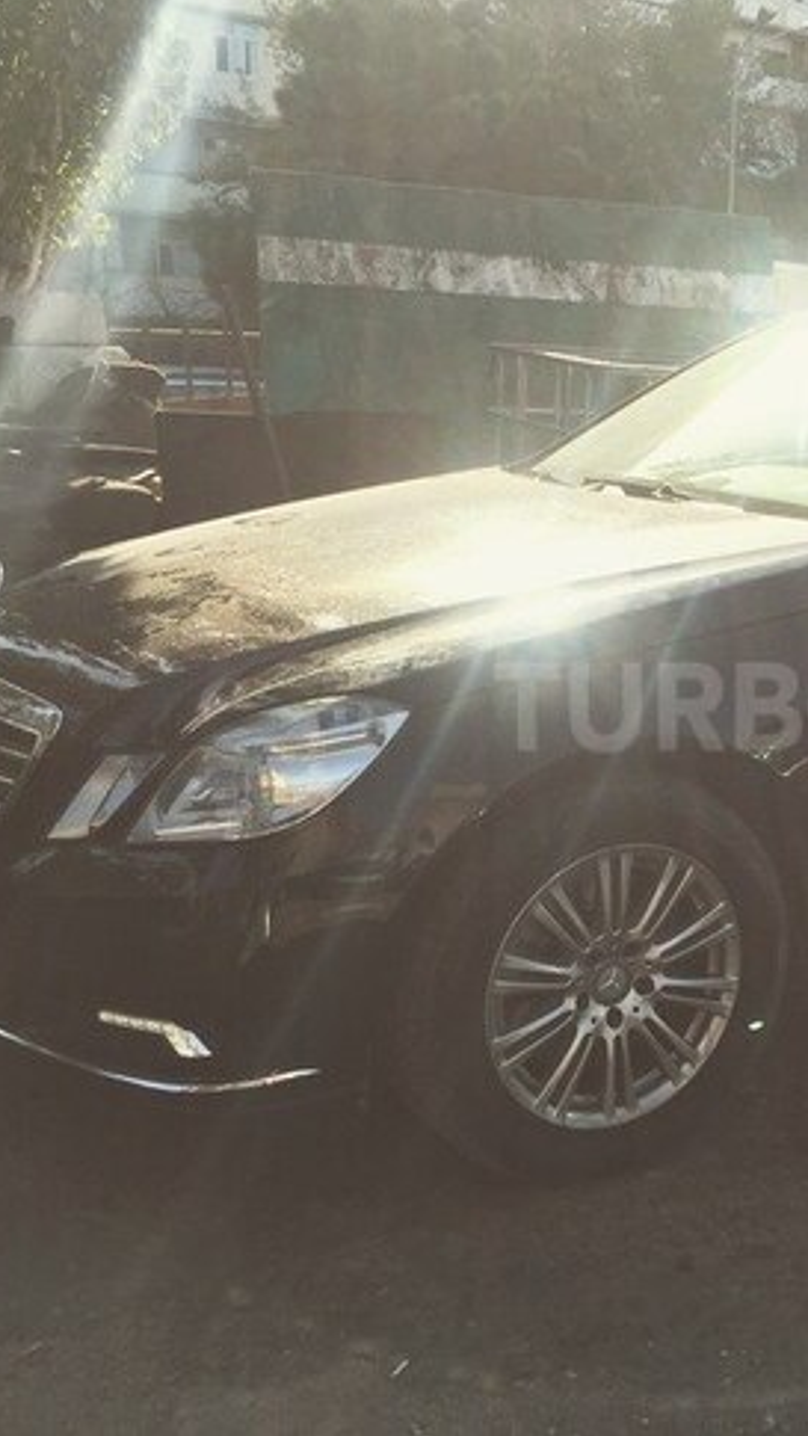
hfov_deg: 26.4
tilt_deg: -12.8
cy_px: 708
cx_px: 796
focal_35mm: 43
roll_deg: -2.1
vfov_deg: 47.3
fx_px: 1637
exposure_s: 1/791
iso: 32
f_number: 2.2
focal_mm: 4.15
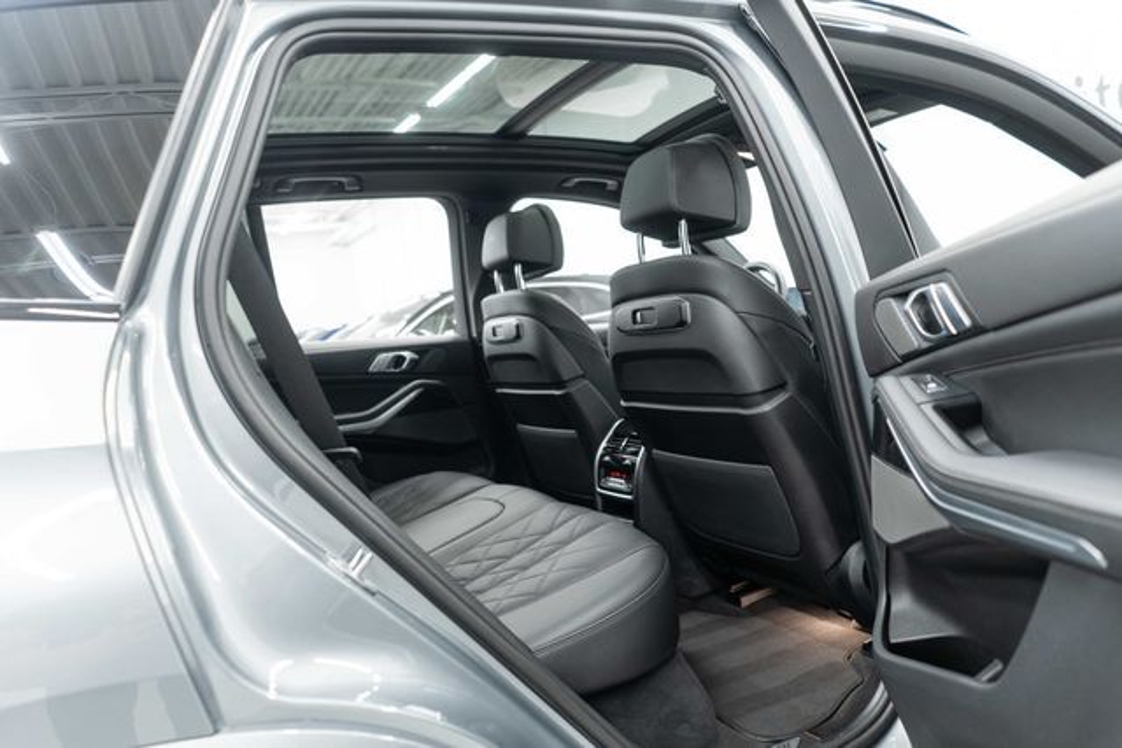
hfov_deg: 65.5
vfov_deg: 46.4
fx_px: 873
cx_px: 561
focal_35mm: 28
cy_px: 374
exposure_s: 1/40
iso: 1250
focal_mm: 28
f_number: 3.2
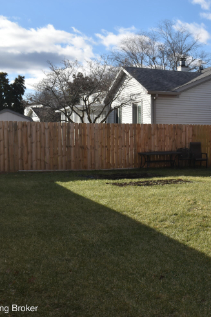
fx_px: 464
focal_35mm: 53
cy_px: 161
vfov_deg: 37.7
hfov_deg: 24.8
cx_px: 195
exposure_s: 1/200
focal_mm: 23
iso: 100
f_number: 10
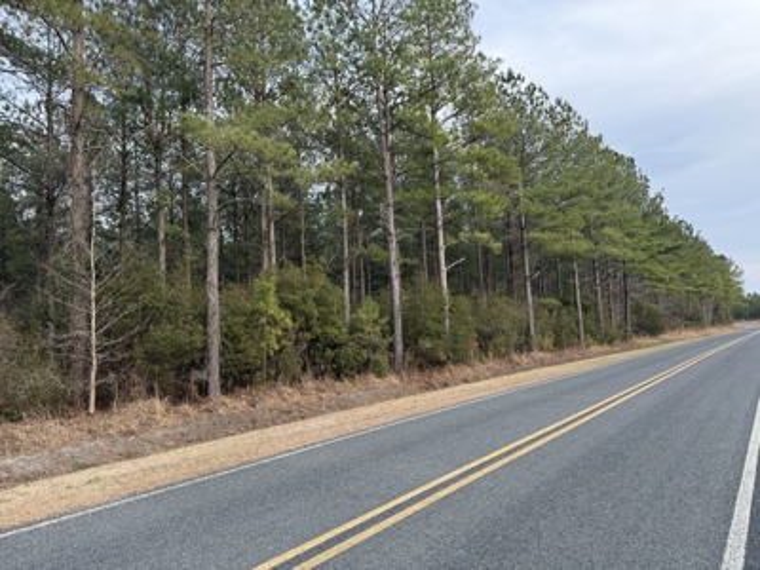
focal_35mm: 24
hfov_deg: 71.6
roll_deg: +2.9
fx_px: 527
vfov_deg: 56.8
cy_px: 285
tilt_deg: +5.4
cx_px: 380
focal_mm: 6.76
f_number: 1.78
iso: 100
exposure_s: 1/898
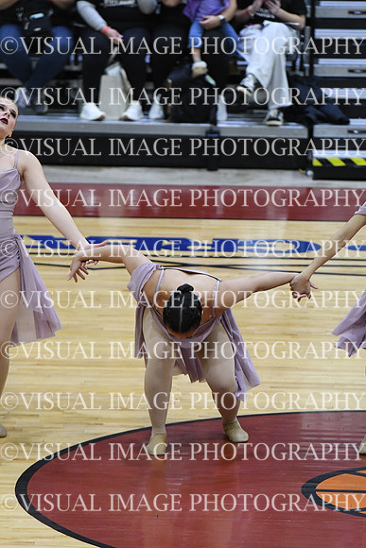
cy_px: 274
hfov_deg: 5.0
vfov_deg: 7.4
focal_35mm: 277
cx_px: 183
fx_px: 4221
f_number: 3.5
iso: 4000
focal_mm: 185
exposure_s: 1/400
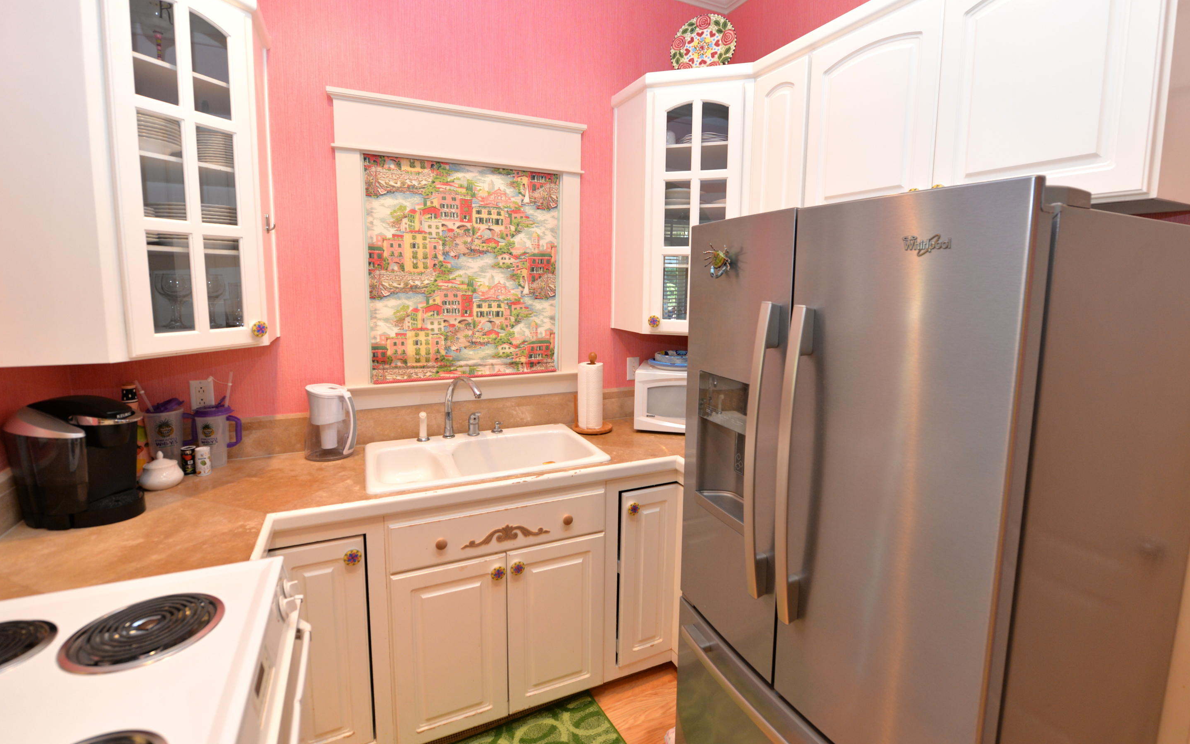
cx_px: 619
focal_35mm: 16
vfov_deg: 71.2
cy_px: 361
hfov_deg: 97.8
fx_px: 519
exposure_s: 1/60
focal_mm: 15
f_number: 4
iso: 800
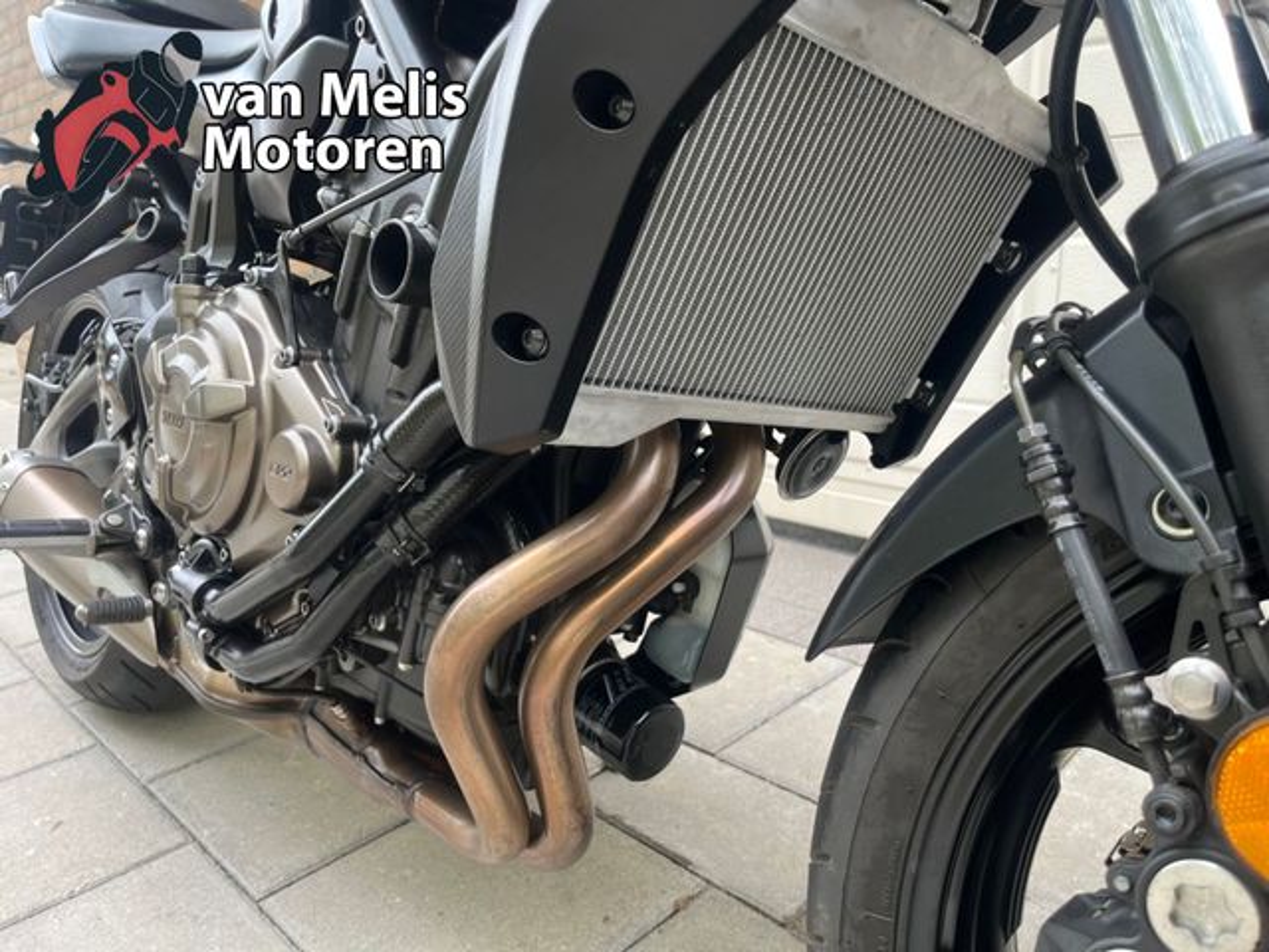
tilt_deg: -13.2
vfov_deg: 53.1
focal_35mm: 26
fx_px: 953
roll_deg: +0.9
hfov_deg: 67.3
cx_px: 634
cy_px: 476
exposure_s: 1/122
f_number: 1.6
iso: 40
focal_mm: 5.1
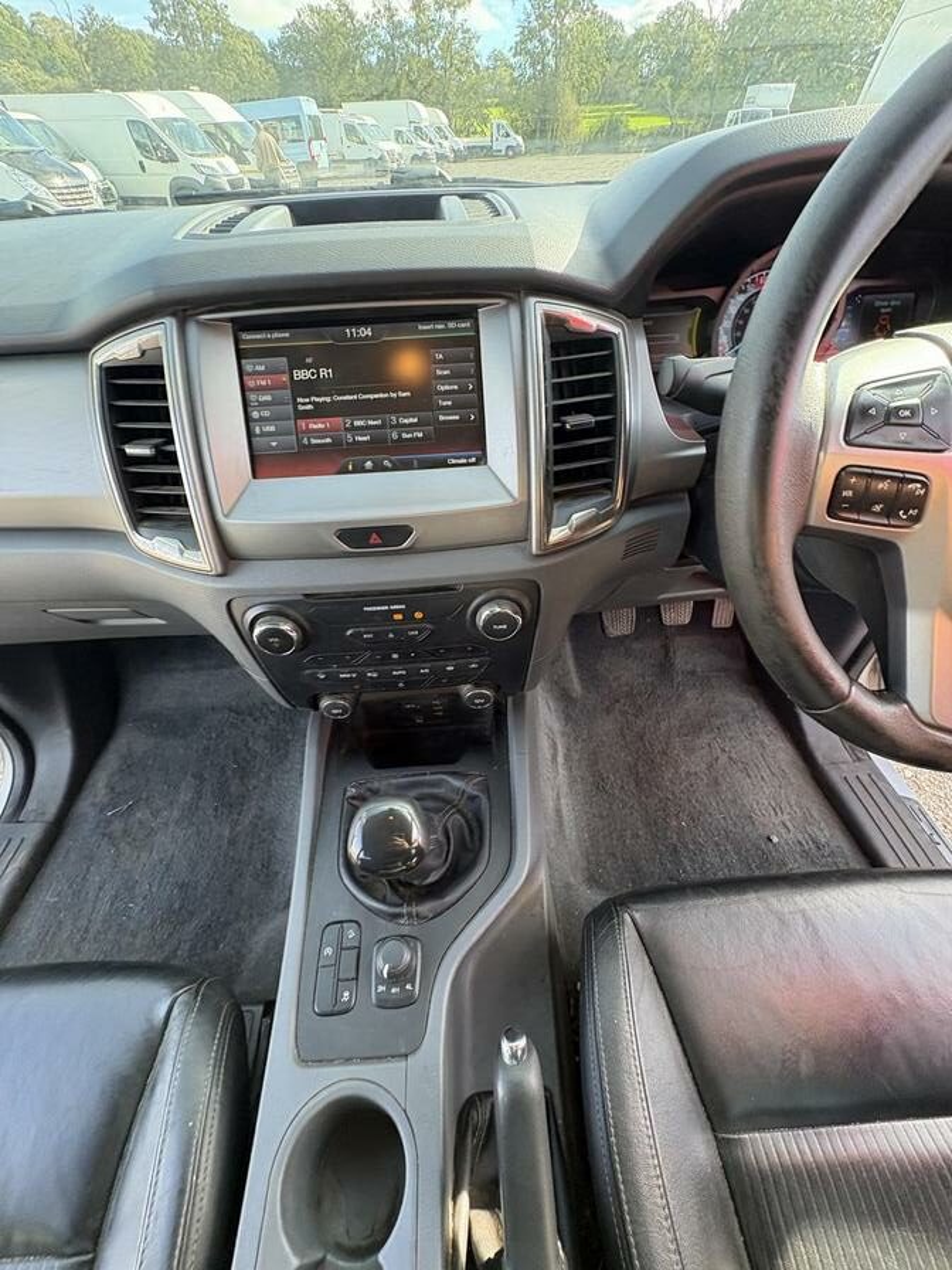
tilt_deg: -47.2
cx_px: 476
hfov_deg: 85.7
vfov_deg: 102.1
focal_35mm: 14
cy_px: 635
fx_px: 513
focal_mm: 2.22
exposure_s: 1/99
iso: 160
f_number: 2.2
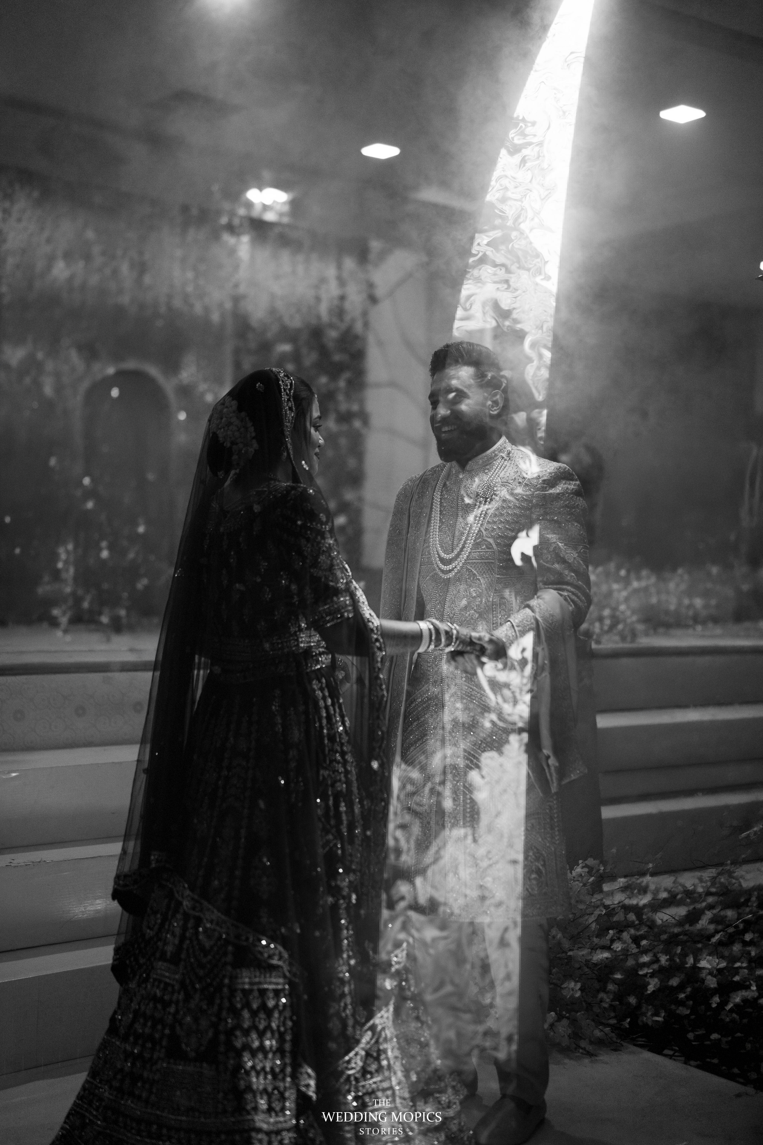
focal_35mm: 50
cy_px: 572
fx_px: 1589
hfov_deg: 27.0
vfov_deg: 39.6
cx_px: 382
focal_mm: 50
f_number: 1.4
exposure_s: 1/500
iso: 320
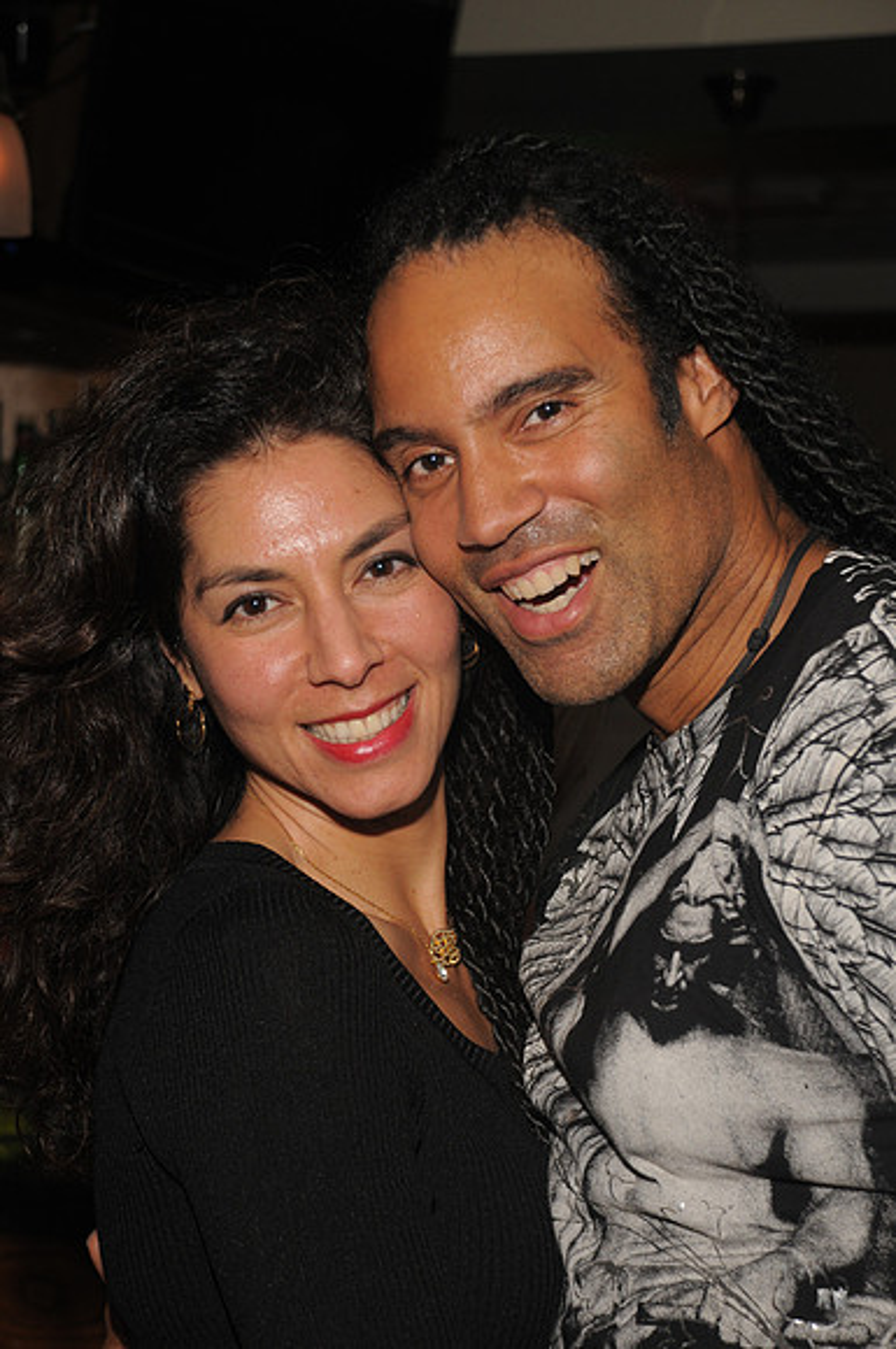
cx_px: 448
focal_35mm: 87
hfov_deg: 15.7
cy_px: 674
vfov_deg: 23.4
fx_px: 3257
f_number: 5.6
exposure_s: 1/60
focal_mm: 58
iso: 400
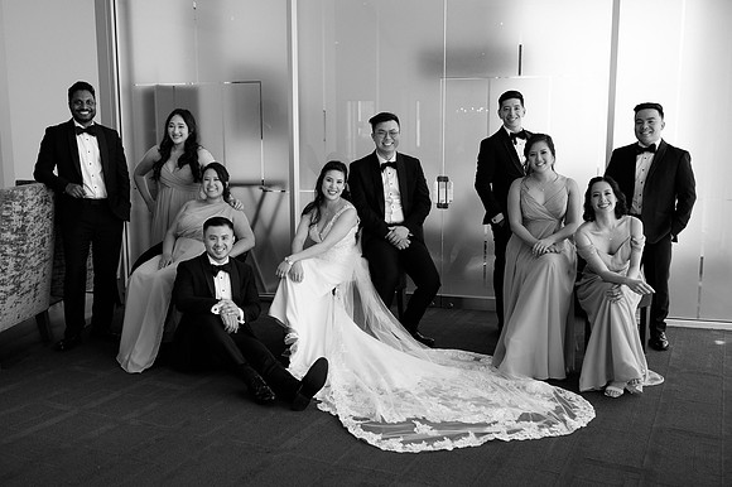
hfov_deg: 50.4
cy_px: 254
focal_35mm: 38
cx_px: 358
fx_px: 778
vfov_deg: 34.7
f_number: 2.8
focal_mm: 35
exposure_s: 1/320
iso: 640
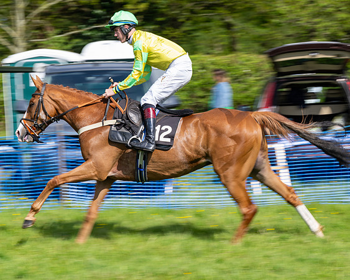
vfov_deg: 10.9
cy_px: 138
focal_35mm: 141
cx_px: 149
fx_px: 1460
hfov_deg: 13.7
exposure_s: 1/160
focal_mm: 115
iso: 100
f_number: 8
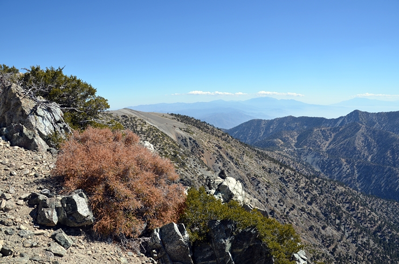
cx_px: 200
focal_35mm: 27
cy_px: 132
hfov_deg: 67.5
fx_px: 299
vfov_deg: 47.7
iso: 100
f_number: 8
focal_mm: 18
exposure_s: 1/250
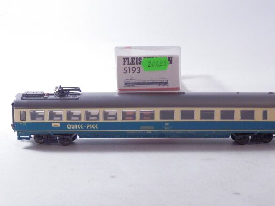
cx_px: 153
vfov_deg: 19.4
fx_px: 604
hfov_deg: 25.6
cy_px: 97
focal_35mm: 76
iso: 1000
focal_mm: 11.9
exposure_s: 1/160
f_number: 4.4
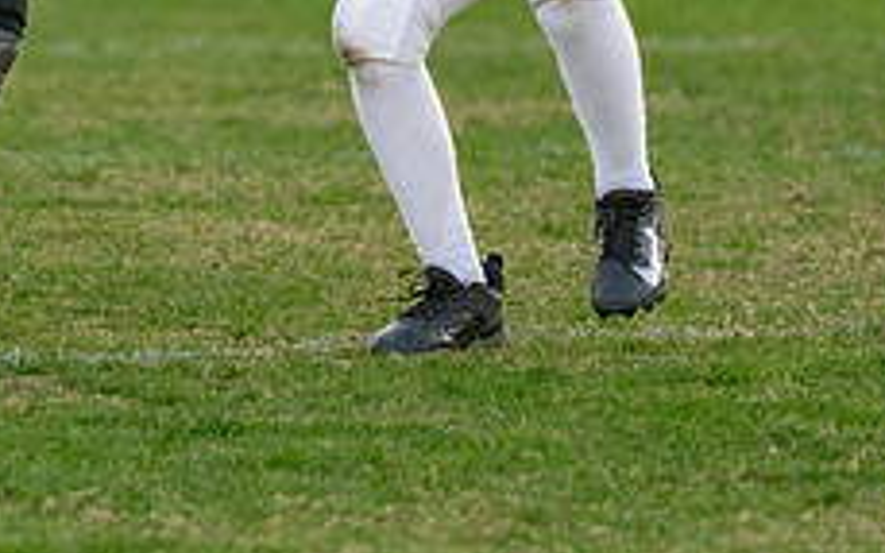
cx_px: -174
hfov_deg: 2.4
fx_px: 21196
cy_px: -322
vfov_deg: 1.5
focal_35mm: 879
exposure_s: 1/1600
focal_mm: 200
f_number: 2.8
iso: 1000
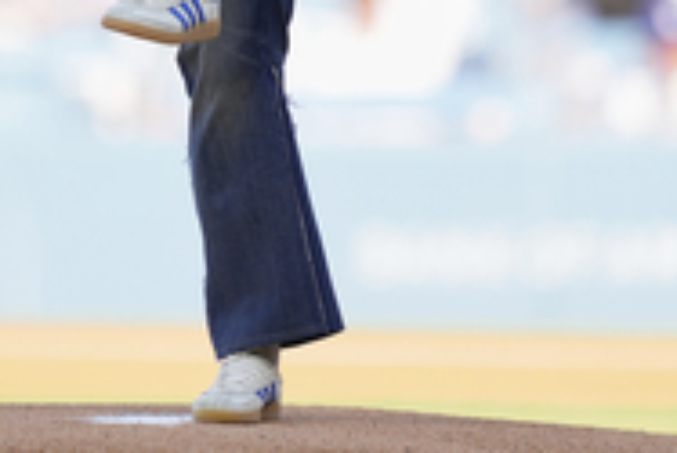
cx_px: 366
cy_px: -165
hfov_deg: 1.7
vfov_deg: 1.2
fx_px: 22489
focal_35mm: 1195
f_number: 2.8
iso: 400
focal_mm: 400
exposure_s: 1/2500
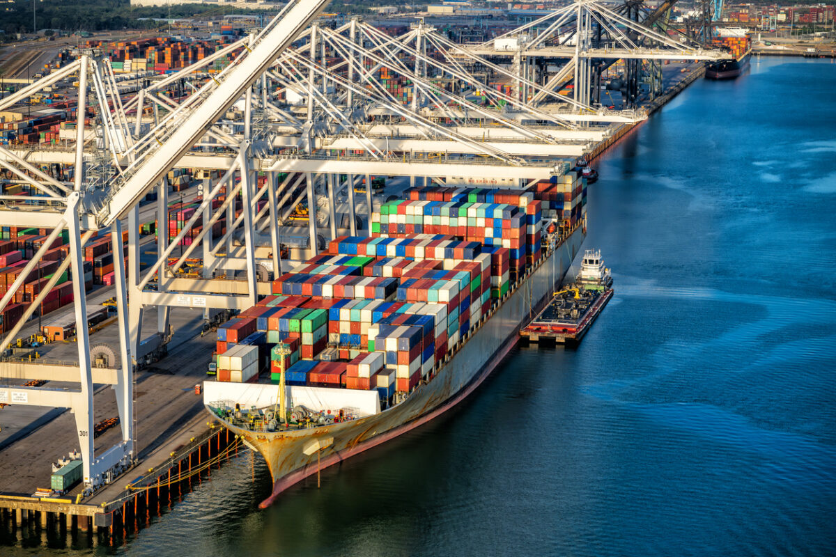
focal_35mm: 78
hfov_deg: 26.0
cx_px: 418
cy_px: 278
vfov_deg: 17.5
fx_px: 1811
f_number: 10
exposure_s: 1/800
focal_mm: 78
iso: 500
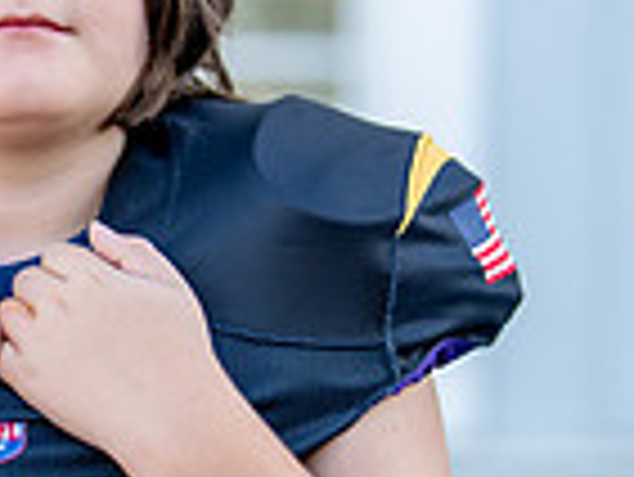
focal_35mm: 219
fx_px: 4014
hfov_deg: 9.0
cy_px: 232
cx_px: 73
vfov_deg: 6.8
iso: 100
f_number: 1.2
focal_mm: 50
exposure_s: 1/1250
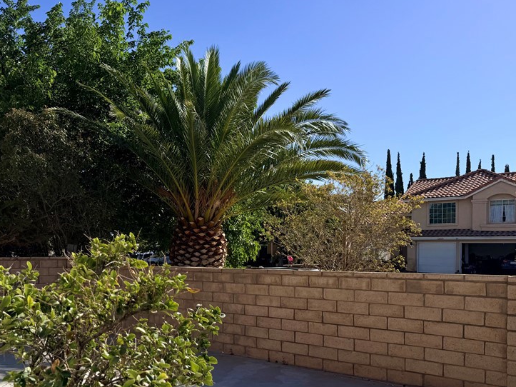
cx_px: 185
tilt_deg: +0.0
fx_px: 507
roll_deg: -0.2
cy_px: 248
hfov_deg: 53.2
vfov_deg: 41.4
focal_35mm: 34
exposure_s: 1/7353
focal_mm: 6.76
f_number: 1.78
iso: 80
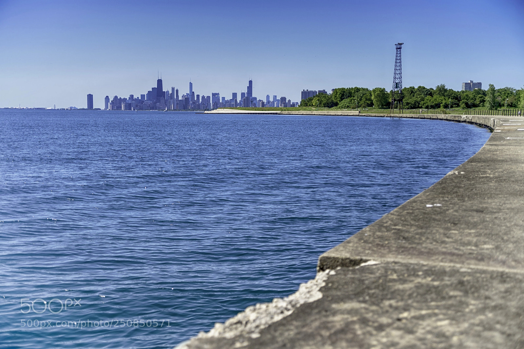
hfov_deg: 39.6
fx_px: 728
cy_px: 174
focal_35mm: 50
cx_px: 262
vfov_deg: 27.0
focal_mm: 50
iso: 100
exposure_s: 1/1000
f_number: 4.5
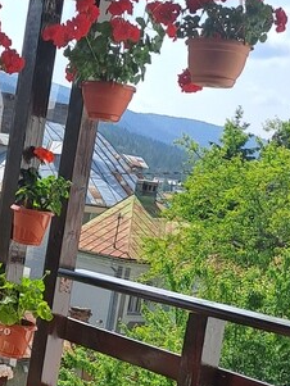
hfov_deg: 16.6
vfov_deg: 22.8
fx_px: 949
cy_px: 278
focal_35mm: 85
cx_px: -63
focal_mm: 4.65
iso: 32
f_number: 1.8
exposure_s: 1/1168
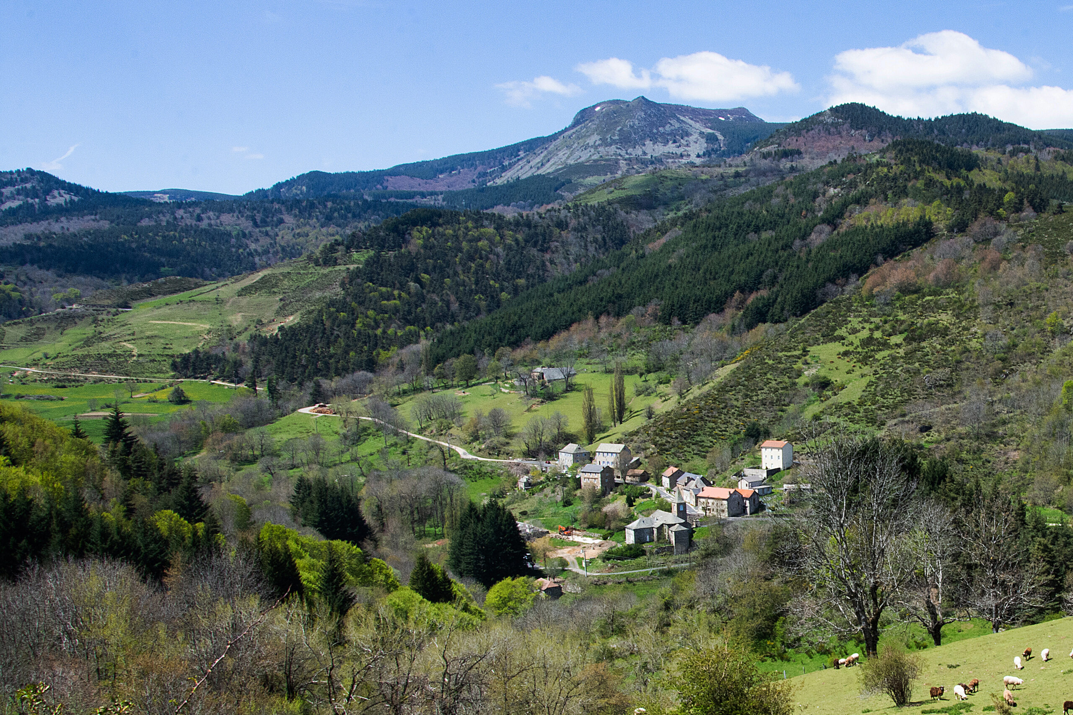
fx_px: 805
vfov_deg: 47.9
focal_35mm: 27
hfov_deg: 67.4
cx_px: 536
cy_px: 358
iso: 500
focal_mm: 18
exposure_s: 1/125
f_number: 22
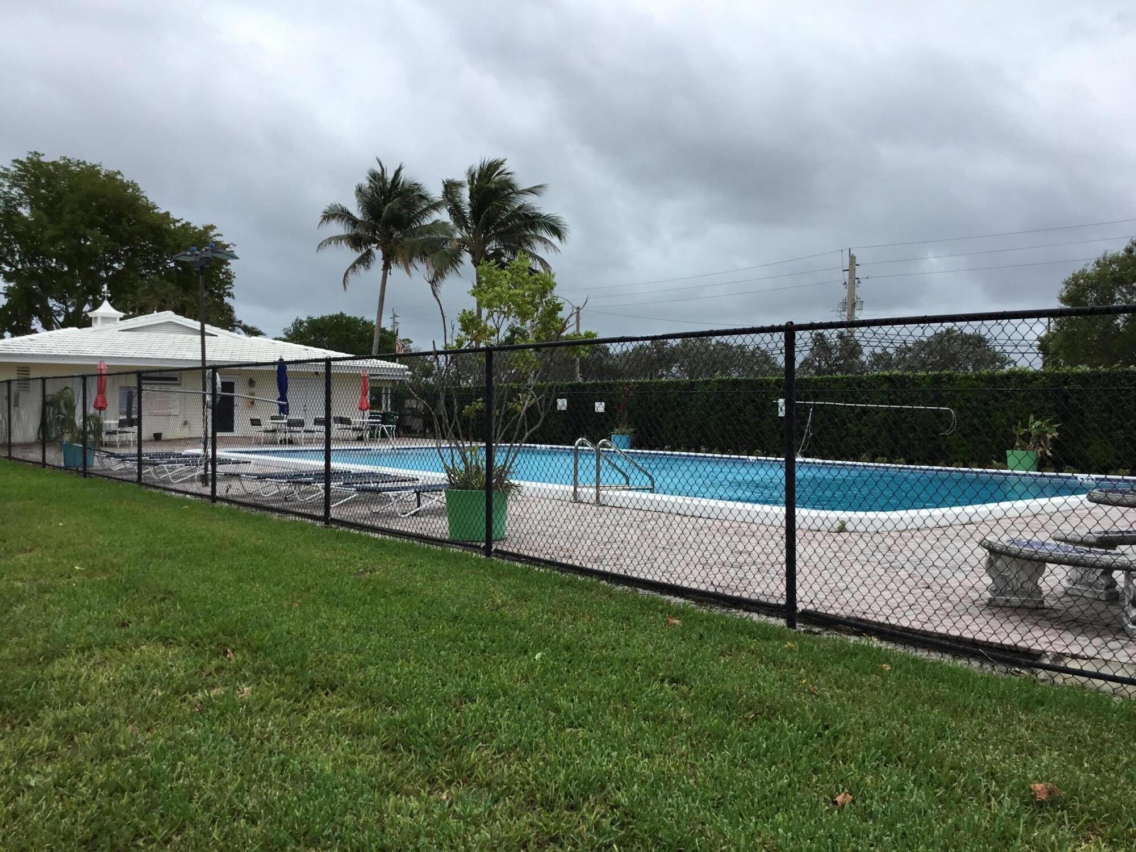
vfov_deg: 45.4
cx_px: 568
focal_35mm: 31
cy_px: 426
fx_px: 1017
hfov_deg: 58.4
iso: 25
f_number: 2.4
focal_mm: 3.3
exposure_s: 1/1508
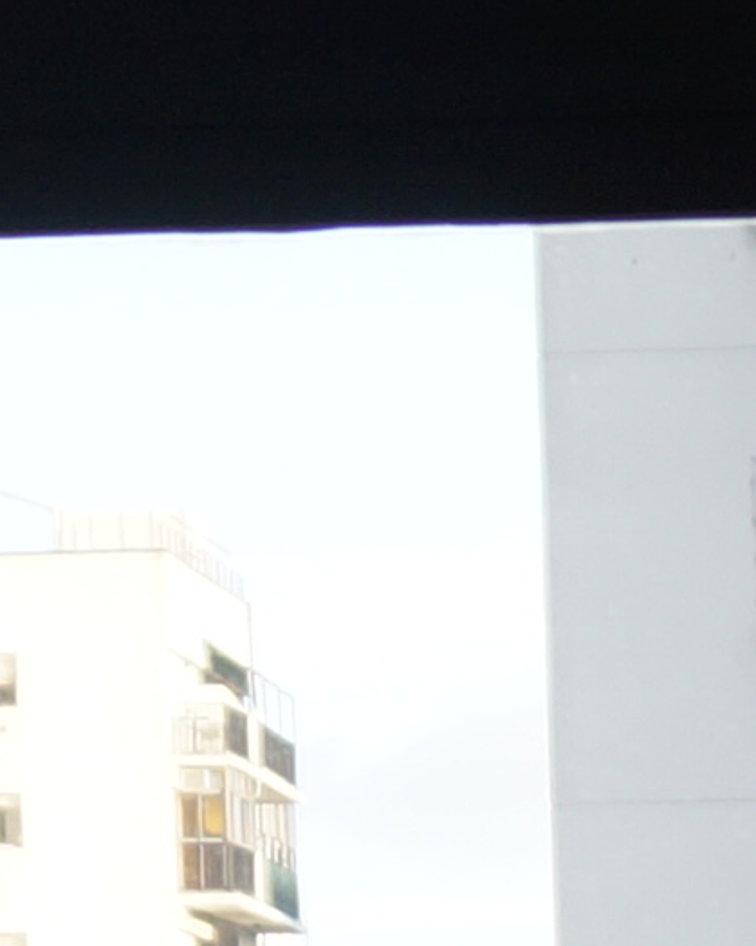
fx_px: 8197
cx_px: 1606
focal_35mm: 293
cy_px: 2766
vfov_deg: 6.1
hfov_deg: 5.2
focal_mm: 20
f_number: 4
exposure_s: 1/160
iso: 125
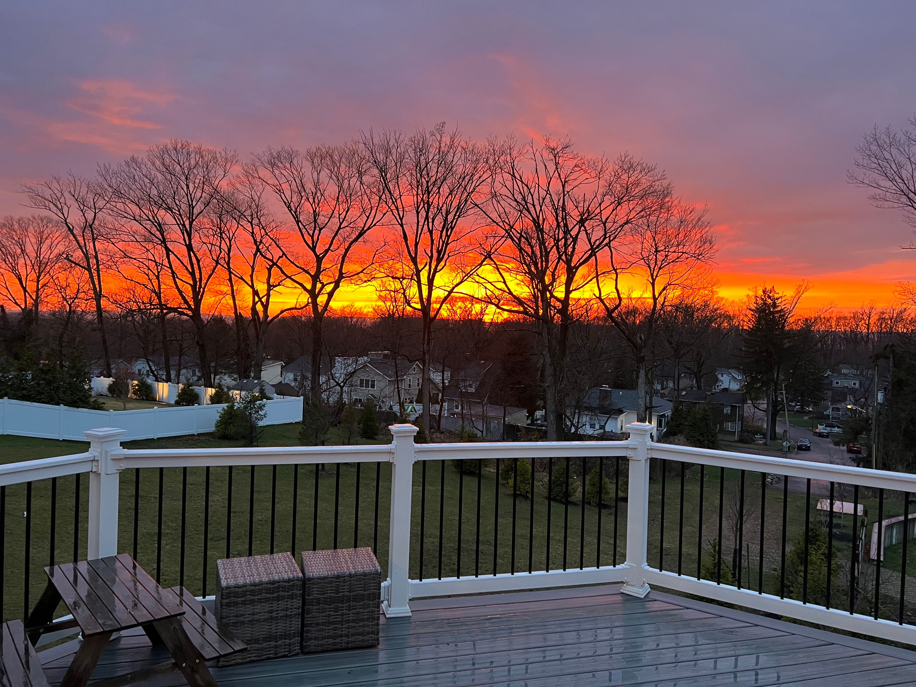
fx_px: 688
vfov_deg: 53.1
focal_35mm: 26
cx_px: 458
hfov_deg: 67.3
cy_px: 344
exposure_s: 1/60
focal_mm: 5.7
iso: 200
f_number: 1.5
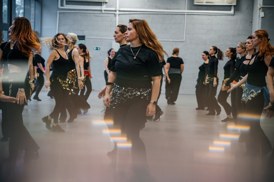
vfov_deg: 18.2
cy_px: 91
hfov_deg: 27.0
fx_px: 570
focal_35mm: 75
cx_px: 137
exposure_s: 1/125
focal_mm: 75
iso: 1000
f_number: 2.8
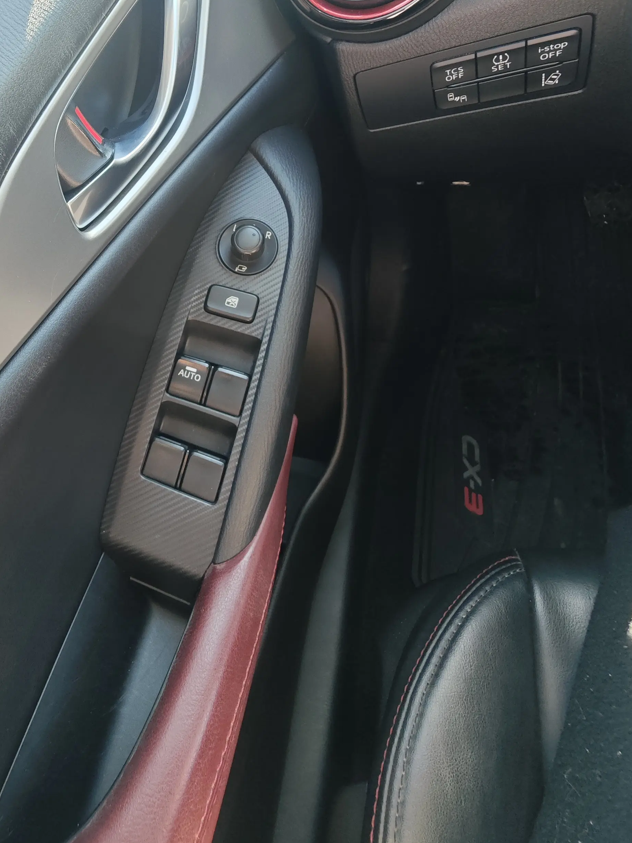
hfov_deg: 60.2
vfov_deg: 78.9
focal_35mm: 20
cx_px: 118
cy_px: 276
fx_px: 487
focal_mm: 2.03
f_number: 1.8
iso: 50
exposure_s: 1/119
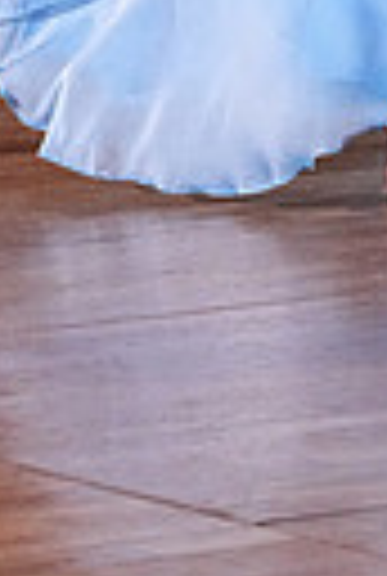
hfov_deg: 2.6
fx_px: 8404
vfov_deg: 3.9
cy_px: -612
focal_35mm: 524
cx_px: 385
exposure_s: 1/400
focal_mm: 116
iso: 8000
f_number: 5
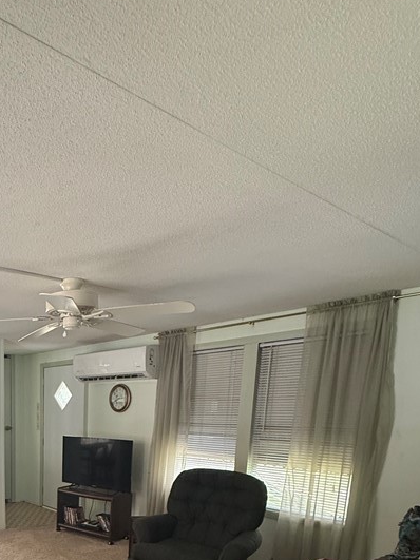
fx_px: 437
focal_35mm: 27
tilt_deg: -9.6
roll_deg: +0.2
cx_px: 27
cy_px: 490
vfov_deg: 57.4
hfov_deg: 45.5
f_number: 2.2
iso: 320
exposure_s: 1/84
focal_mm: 2.22
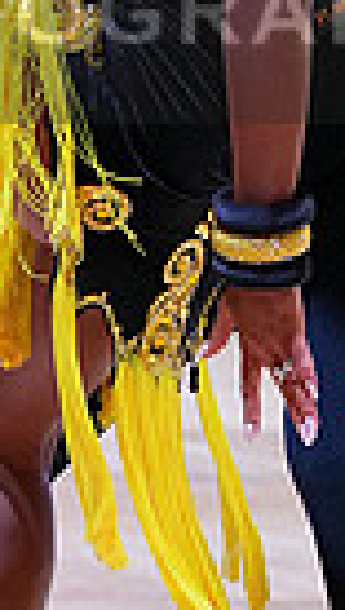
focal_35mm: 401
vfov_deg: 5.4
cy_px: -22
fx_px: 6498
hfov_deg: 3.0
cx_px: -7
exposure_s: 1/500
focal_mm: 91
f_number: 4
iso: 2500
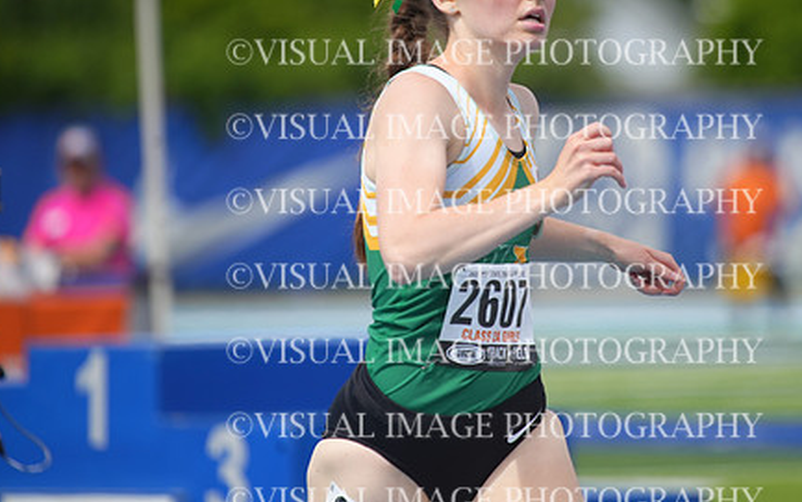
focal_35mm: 546
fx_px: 11939
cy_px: 164
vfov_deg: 2.4
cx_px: 495
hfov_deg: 3.8
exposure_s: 1/1250
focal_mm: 400
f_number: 5.6
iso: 320
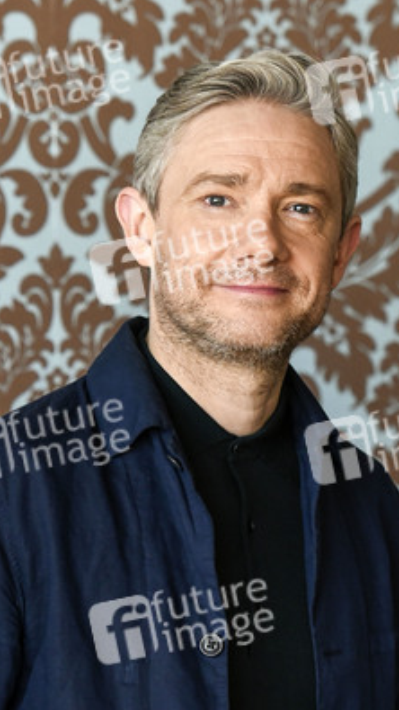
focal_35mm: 143
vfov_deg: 15.0
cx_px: 234
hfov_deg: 8.5
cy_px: 352
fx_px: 2691
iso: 1000
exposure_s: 1/250
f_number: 4
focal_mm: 135
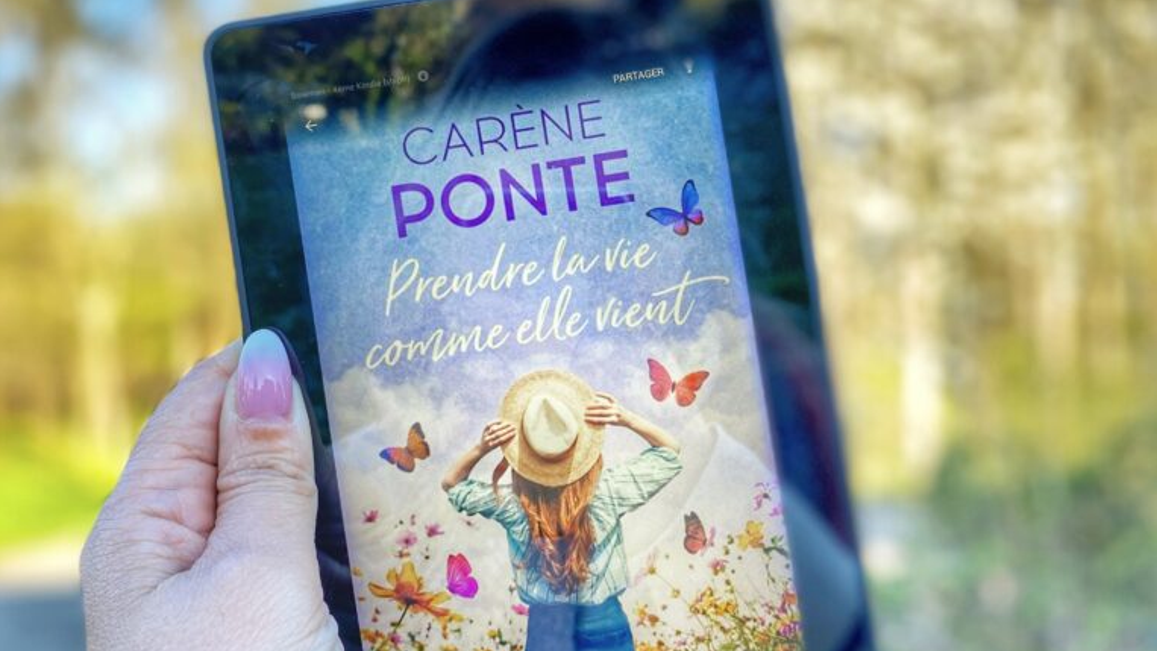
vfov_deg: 30.9
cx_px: 578
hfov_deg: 52.8
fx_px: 1166
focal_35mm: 38
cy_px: 203
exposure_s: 1/198
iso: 32
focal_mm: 4.25
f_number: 1.8
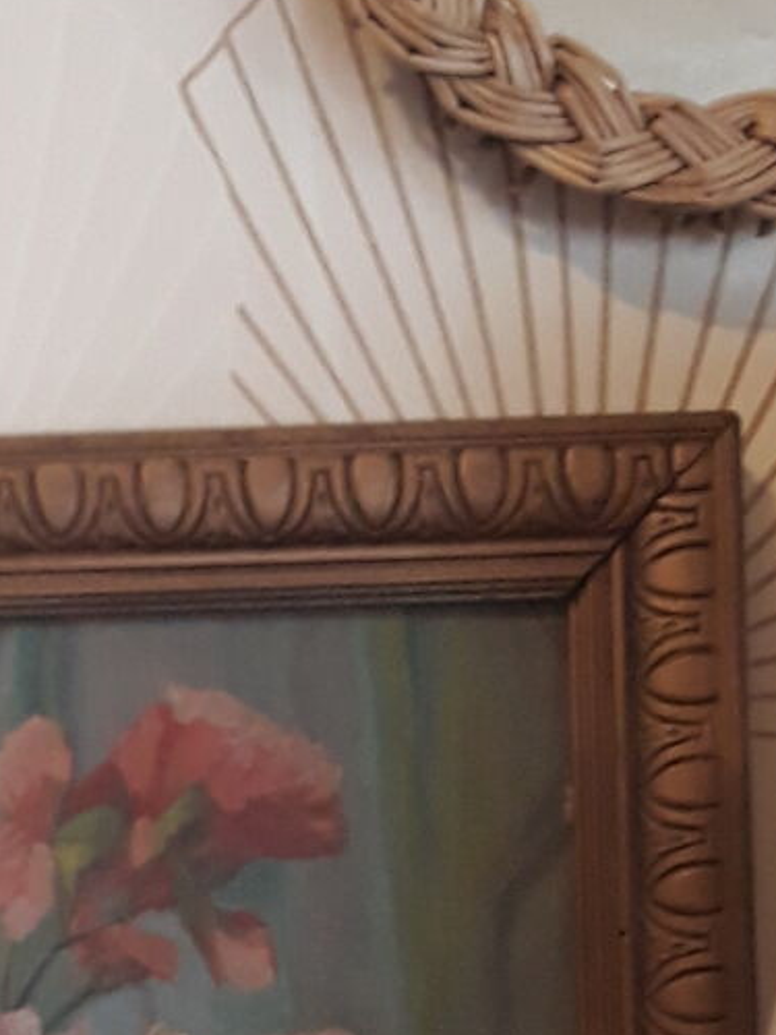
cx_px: -58
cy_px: 1194
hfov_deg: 13.5
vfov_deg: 17.5
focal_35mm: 108
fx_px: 3228
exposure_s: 1/50
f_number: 1.7
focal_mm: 3.71
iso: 200
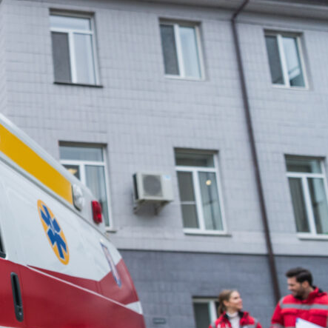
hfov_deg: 25.5
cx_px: -83
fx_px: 632
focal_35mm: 59
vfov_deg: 28.8
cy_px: 232
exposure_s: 1/800
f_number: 2.8
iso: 400
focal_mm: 24
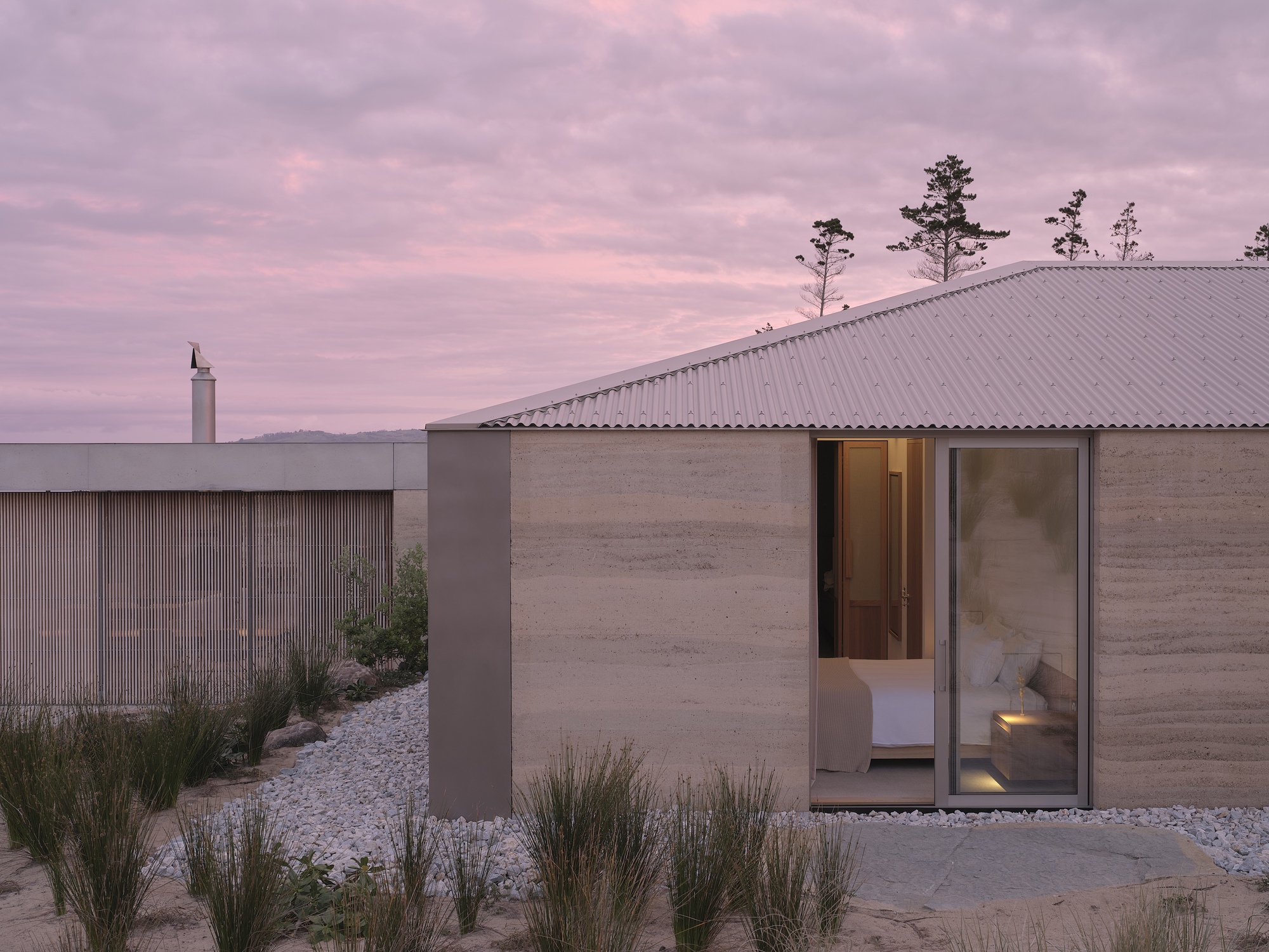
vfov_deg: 37.7
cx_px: 634
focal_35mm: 38
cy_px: 476
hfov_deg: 49.0
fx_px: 1393
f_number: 16
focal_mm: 47.9
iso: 160
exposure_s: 1.5
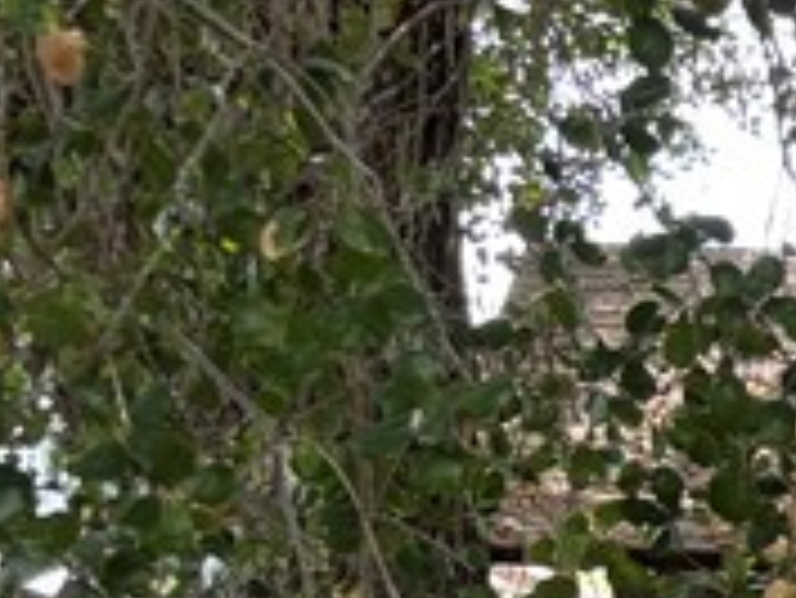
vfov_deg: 9.2
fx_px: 3452
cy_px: 1259
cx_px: 1898
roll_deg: -0.7
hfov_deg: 11.1
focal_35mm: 150
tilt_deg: -9.6
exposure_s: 1/121
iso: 40
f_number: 1.6
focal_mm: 5.96
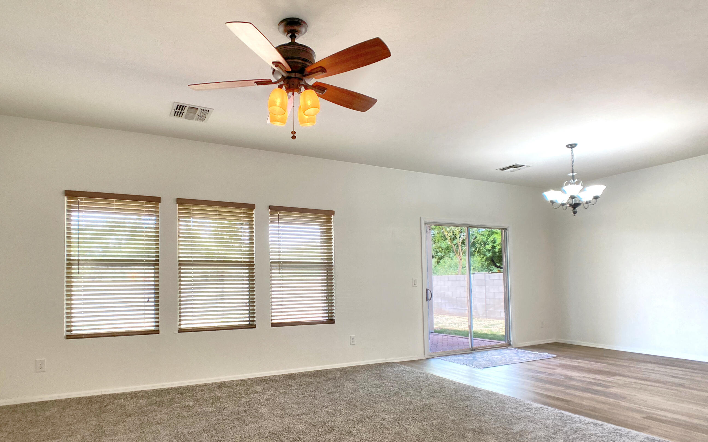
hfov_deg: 59.5
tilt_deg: +2.5
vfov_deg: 39.2
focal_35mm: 32
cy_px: 271
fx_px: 617
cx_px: 316
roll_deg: +0.6
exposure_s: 1/120
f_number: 1.8
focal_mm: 4.25
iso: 125
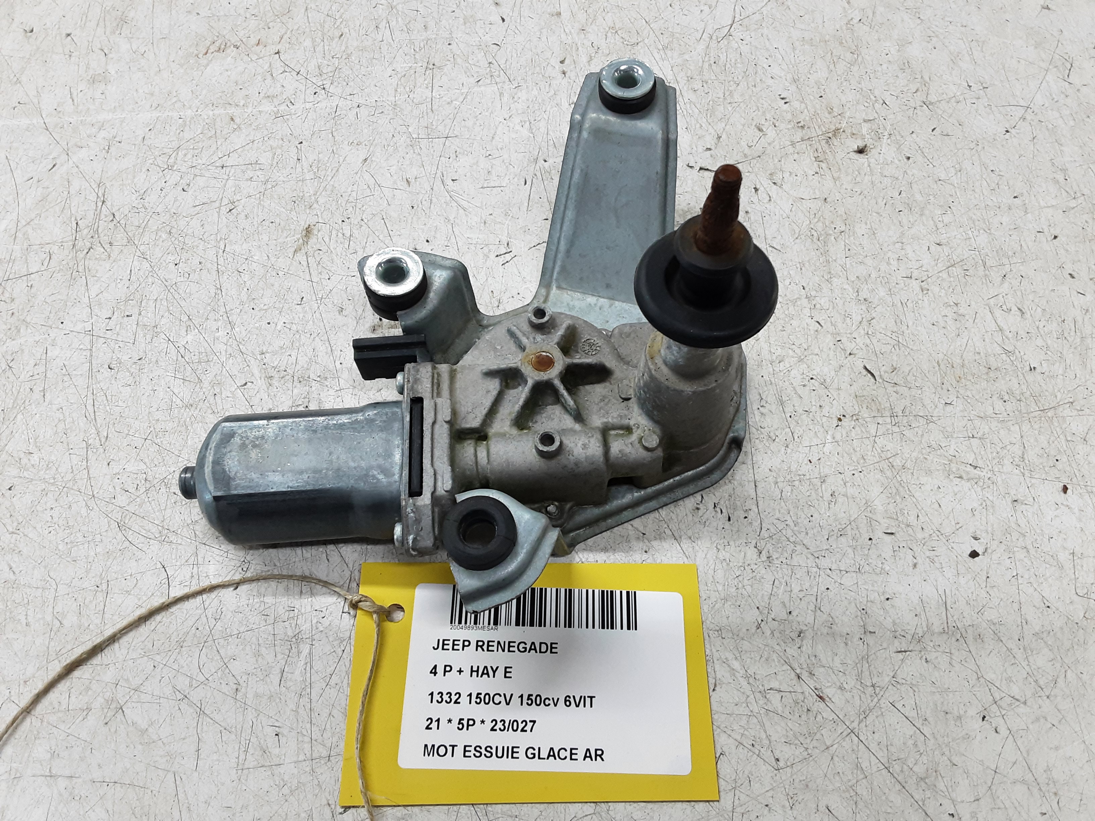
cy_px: 410
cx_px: 548
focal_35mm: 27
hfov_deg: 65.3
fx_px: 854
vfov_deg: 51.4
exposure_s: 1/50
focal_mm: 2.91
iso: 100
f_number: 1.9
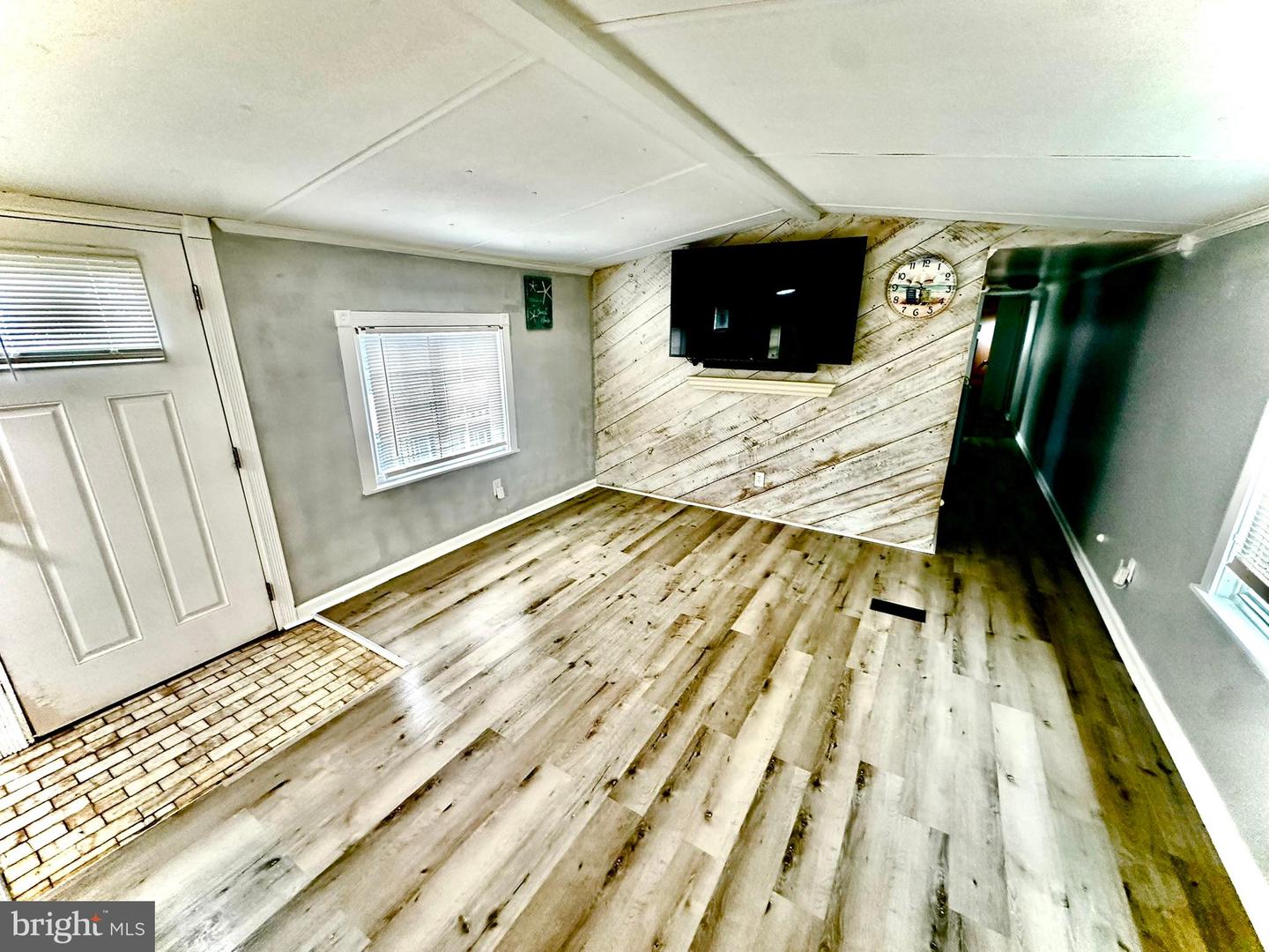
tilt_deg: -17.5
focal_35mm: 14
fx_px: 513
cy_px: 476
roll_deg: +0.4
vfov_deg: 85.7
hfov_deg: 102.1
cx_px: 634
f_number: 2.2
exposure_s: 1/60
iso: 250
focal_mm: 2.22
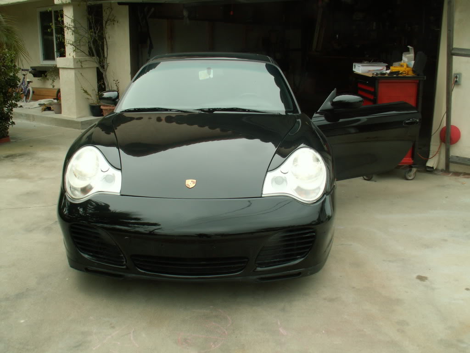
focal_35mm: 35
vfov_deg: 40.7
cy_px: 176
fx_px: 475
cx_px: 235
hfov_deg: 52.6
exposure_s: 1/100
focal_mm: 5.86
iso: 50
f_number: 5
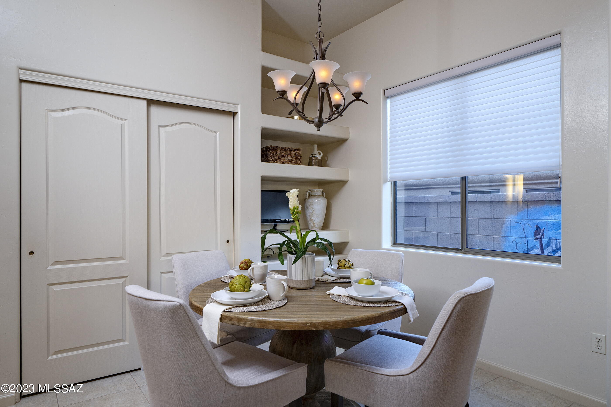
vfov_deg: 59.5
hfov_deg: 81.2
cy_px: 204
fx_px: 356
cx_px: 306
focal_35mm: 21
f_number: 7.1
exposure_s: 1/6
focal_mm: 21
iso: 200
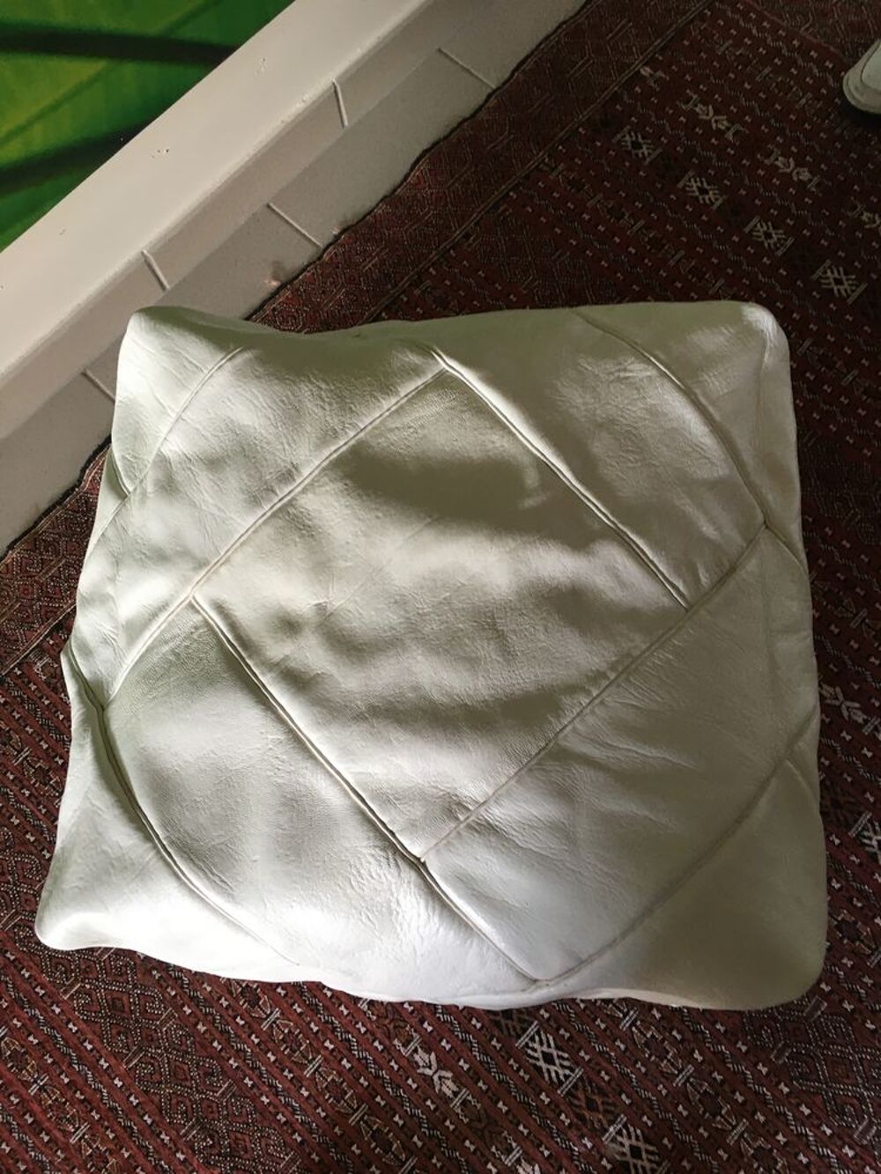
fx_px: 984
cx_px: 440
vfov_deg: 61.7
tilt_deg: -73.0
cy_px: 587
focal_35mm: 29
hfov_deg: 48.2
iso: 100
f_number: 2.2
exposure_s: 1/33
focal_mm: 4.15
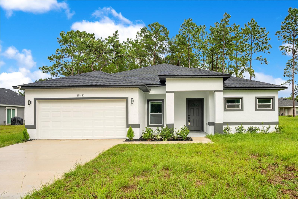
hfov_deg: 96.7
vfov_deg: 73.7
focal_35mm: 16
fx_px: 132
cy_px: 100
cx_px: 149
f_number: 8
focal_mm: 16
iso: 100
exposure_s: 1/125
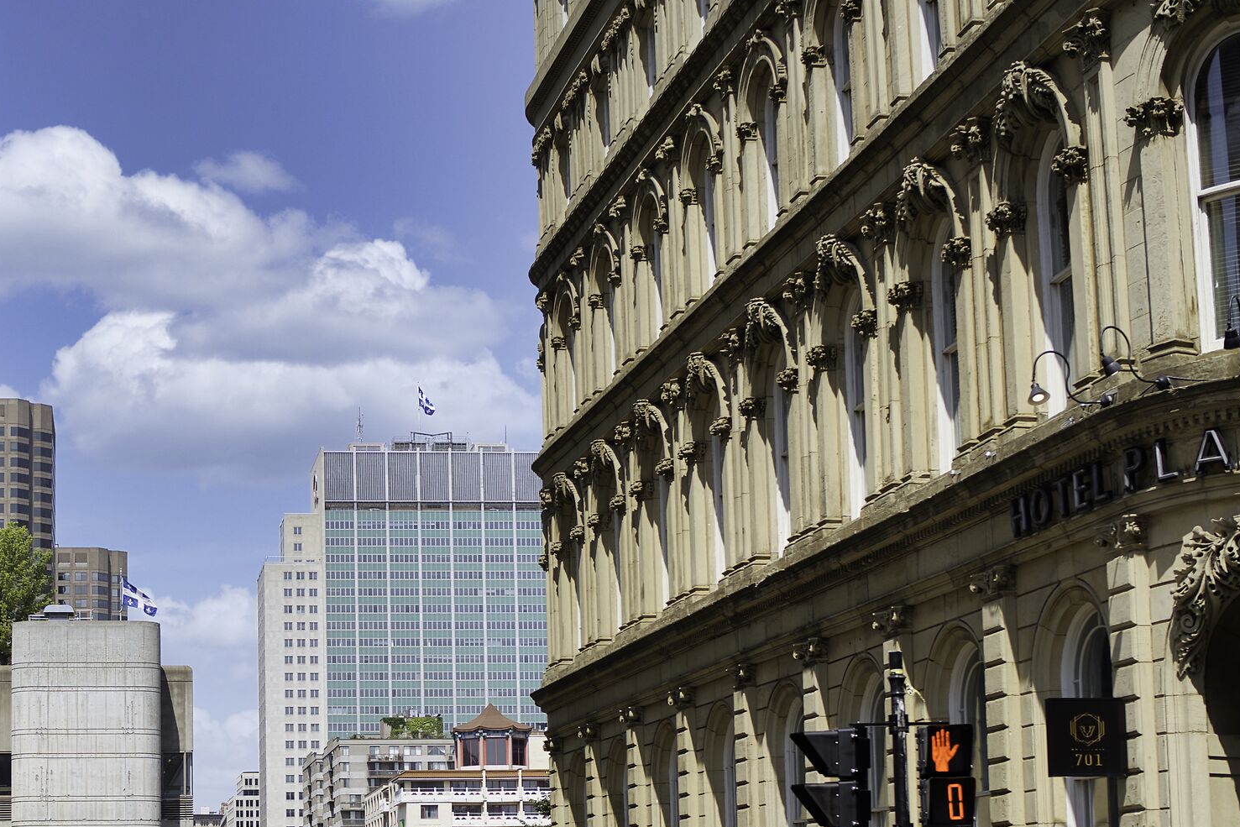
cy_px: 665
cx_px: 278
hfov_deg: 30.3
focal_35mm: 65
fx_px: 2239
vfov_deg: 20.7
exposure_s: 1/1000
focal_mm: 40
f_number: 4
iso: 100
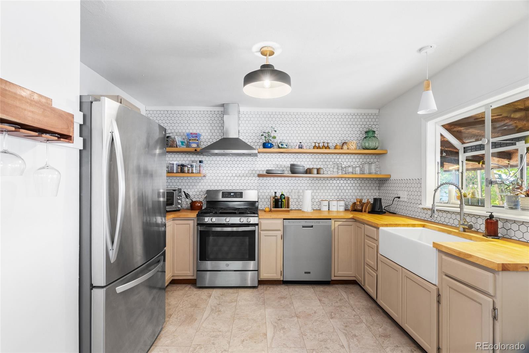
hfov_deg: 96.7
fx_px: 235
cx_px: 264
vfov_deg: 73.8
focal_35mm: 16
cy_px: 176
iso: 160
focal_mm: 16
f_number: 11
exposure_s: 6
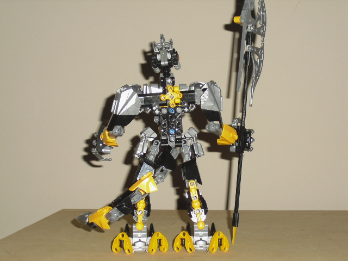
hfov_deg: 26.7
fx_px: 734
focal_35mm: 73
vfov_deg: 20.2
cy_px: 130
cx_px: 174
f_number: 4.6
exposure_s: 1/60
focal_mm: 13.1
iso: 200
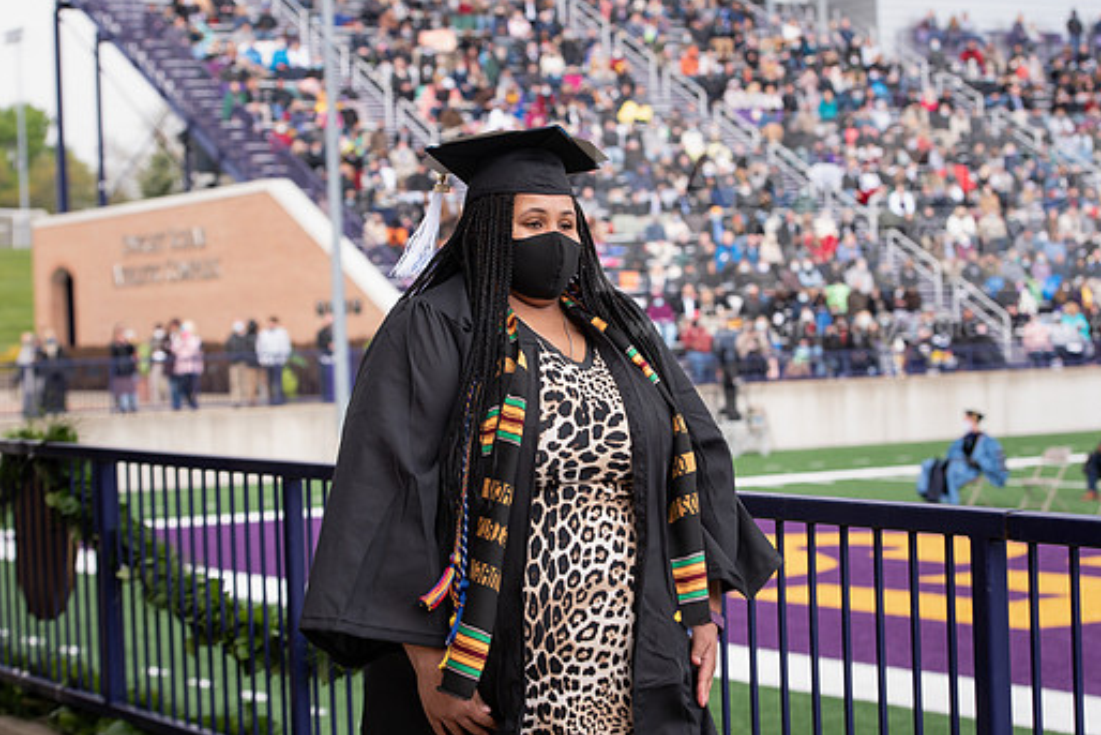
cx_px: 531
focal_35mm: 88
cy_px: 372
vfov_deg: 15.5
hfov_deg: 23.1
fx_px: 2692
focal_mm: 78
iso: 200
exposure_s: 1/200
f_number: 5
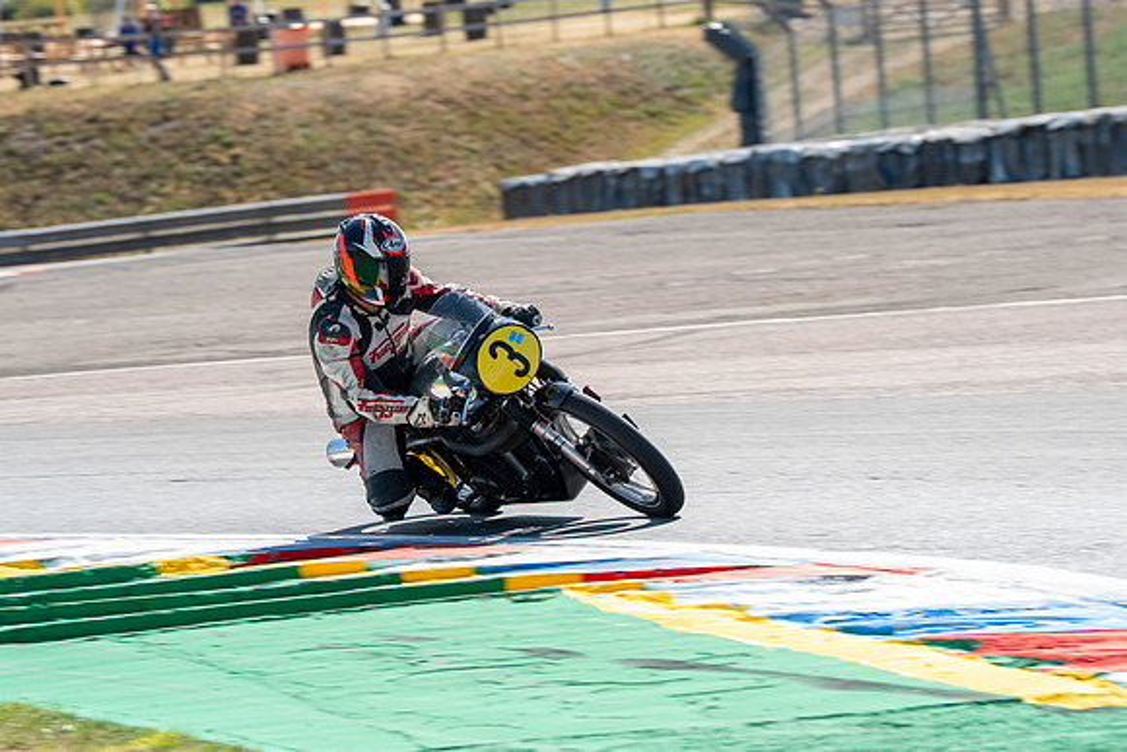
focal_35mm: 255
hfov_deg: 8.1
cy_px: 352
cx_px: 475
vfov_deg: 5.4
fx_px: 7988
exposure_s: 1/320
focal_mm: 200
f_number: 7.1
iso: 160
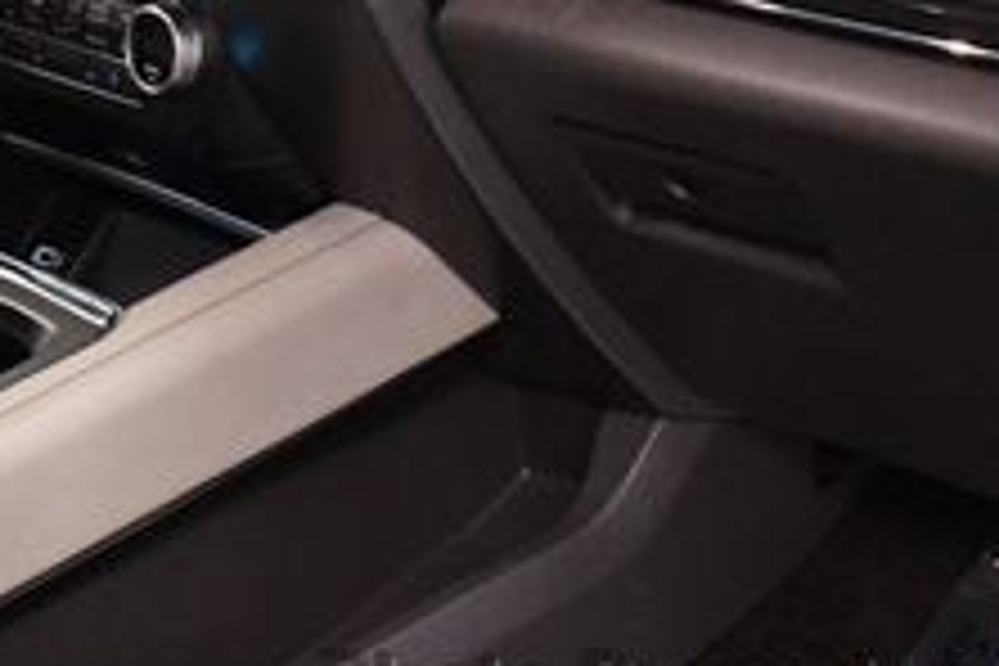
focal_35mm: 104
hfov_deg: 19.5
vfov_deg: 12.8
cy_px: -189
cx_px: 266
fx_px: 2886
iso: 2000
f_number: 3.5
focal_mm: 18
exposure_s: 1/125
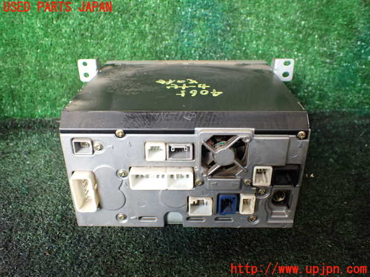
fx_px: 321
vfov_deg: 46.8
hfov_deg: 60.0
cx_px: 185
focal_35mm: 30
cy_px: 138
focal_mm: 5.4
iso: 250
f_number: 2.3
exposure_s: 1/125
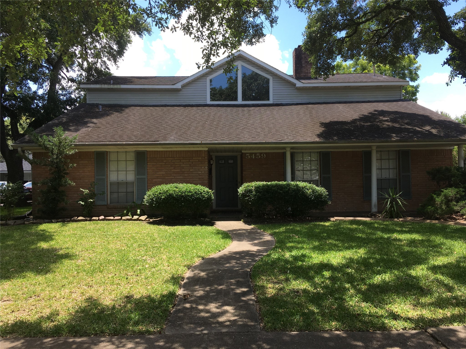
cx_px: 233
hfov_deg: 61.7
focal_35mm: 29
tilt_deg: -0.2
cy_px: 174
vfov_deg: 48.2
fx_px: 390
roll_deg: +0.3
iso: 25
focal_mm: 4.15
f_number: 2.2
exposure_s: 1/481
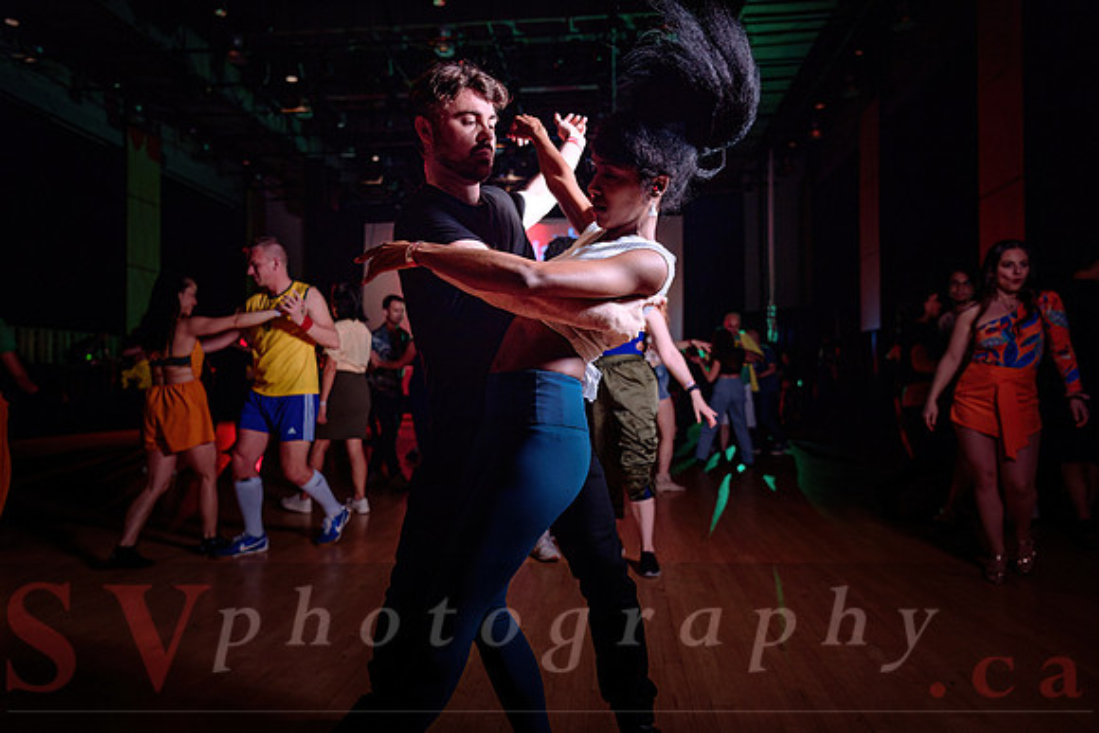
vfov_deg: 53.2
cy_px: 366
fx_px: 733
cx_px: 550
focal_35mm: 24
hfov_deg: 73.7
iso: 800
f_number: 2.8
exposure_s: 1/125
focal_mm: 24
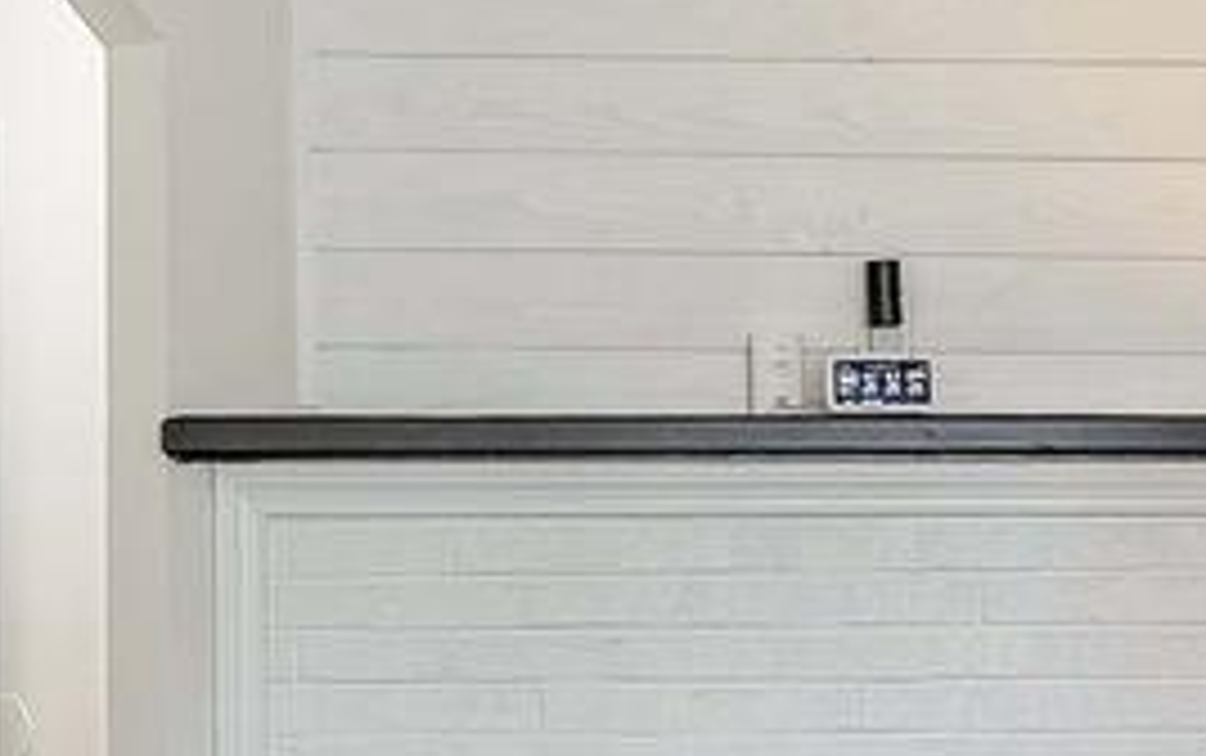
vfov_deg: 12.0
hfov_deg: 19.0
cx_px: 801
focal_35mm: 109
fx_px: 3586
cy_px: 596
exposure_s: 1/200
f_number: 8
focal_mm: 14
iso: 320
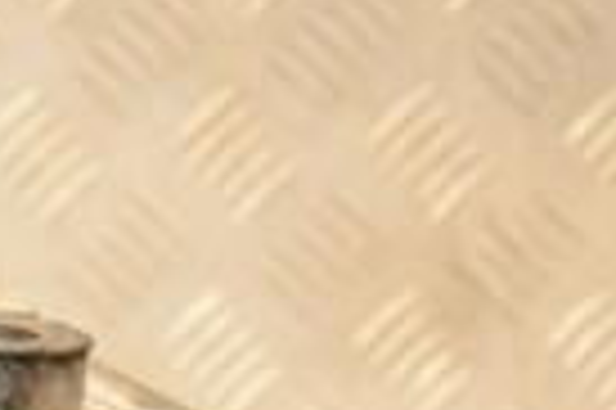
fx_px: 3811
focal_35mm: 223
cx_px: -692
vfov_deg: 6.1
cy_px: 658
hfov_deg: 8.7
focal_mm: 34
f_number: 5
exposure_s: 1/160
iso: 800
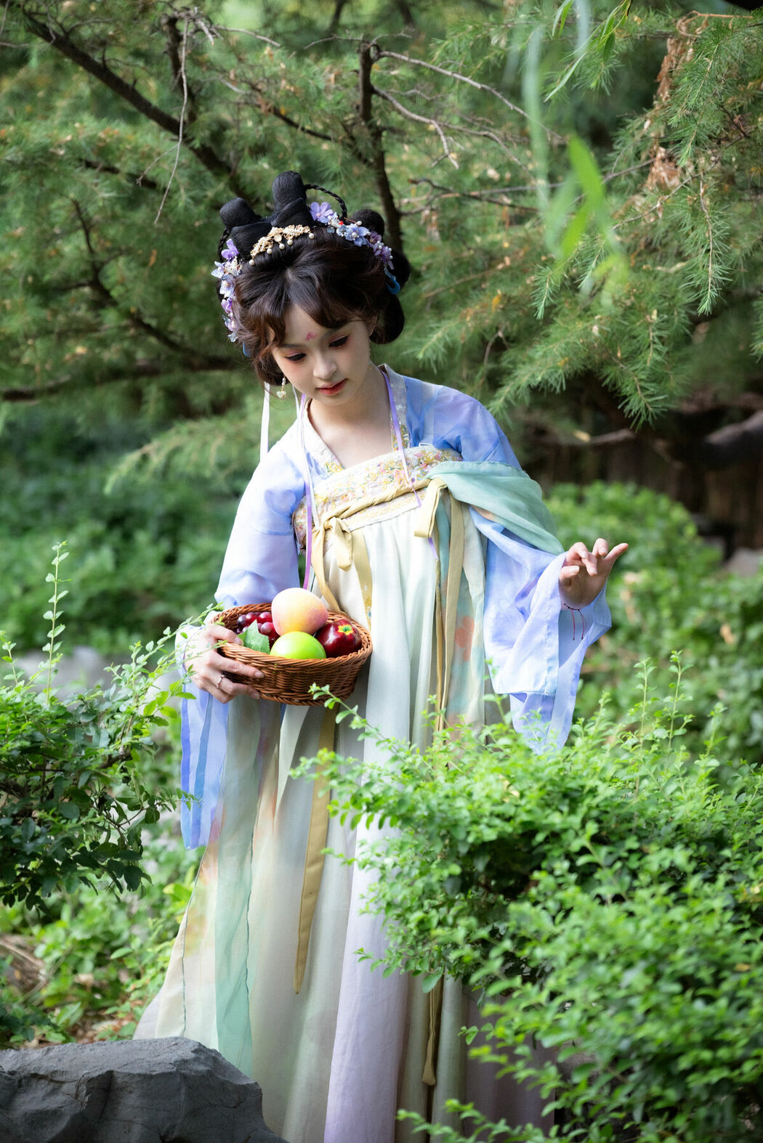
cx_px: 382
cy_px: 572
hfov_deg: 14.3
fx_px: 3050
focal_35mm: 96
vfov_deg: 21.2
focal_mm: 96
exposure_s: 1/125
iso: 800
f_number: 4
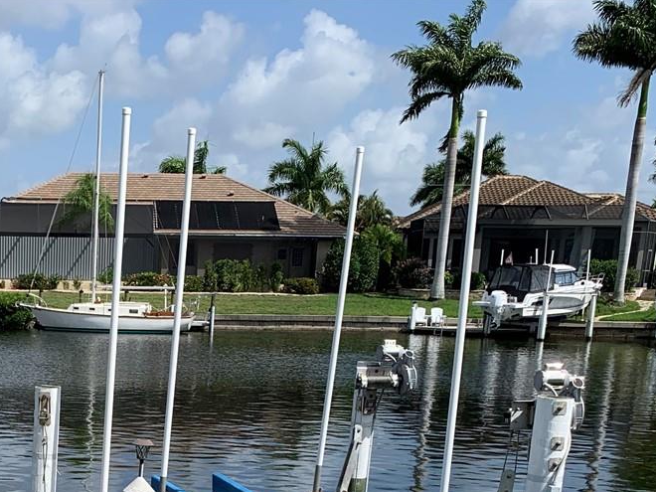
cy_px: 593
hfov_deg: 29.2
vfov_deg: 21.6
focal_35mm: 63
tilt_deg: -16.4
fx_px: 1194
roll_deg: -0.6
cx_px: 42
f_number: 1.8
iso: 25
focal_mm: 4.25
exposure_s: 1/2481
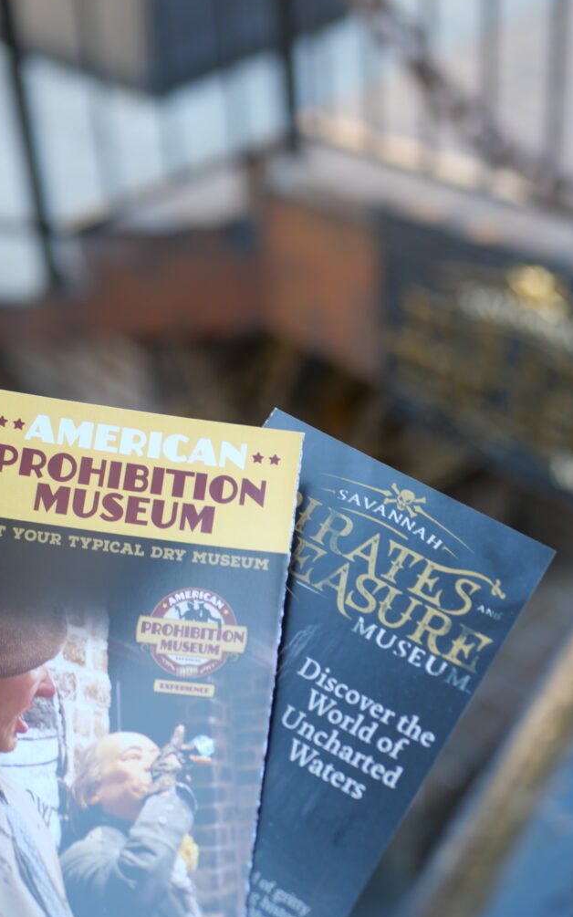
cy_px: 455
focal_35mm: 54
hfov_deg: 24.0
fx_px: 1349
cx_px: 328
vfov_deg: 37.5
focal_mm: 25
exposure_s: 1/160
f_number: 2.2
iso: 200
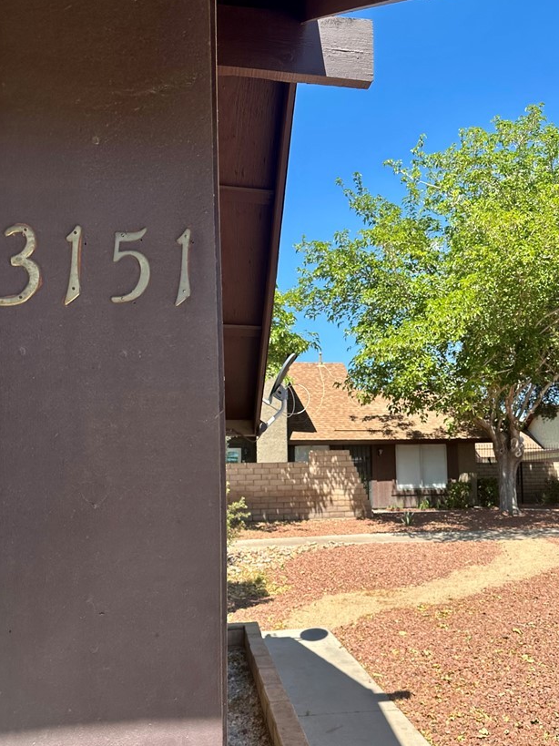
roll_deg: +0.4
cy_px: 442
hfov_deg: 46.7
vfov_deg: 59.6
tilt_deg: +4.4
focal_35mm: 30
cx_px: 312
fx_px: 646
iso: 80
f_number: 1.78
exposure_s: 1/2469
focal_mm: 6.86
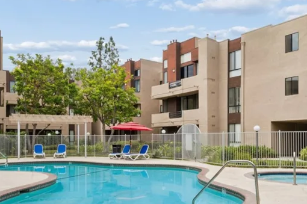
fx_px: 285
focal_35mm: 33
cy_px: 138
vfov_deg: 38.8
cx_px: 150
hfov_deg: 56.5
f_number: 22
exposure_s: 1/8
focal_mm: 20.3
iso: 100
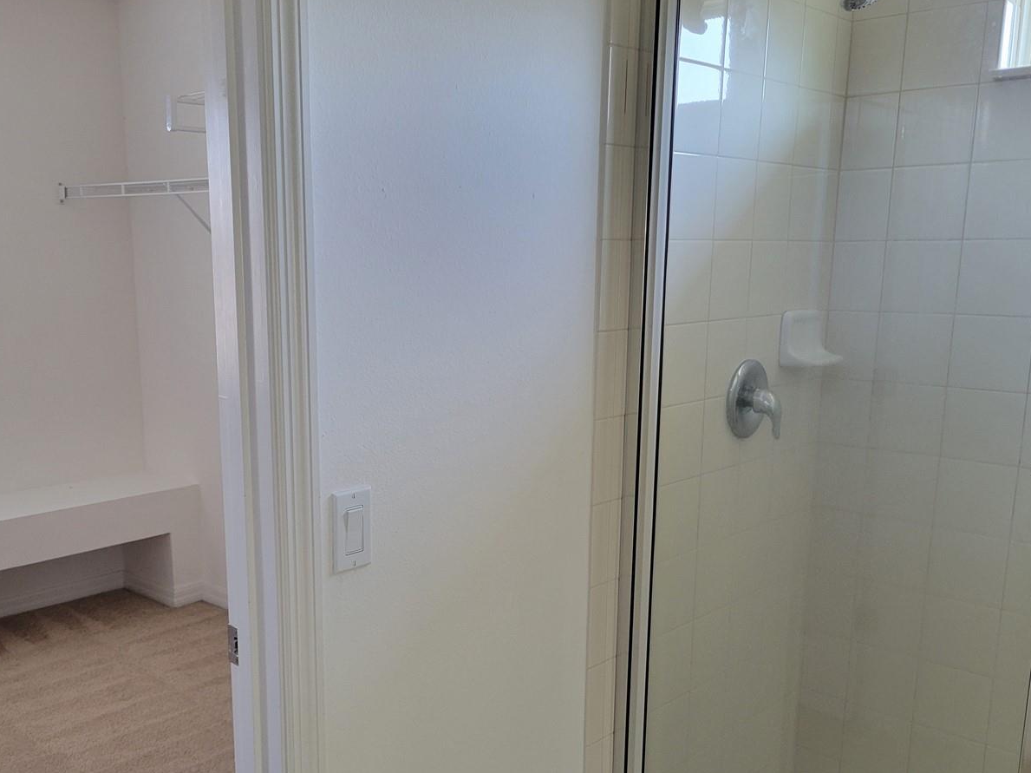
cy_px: 470
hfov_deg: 52.3
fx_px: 1042
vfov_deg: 40.5
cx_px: 420
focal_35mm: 35
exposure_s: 1/120
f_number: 1.8
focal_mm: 5.4
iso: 250
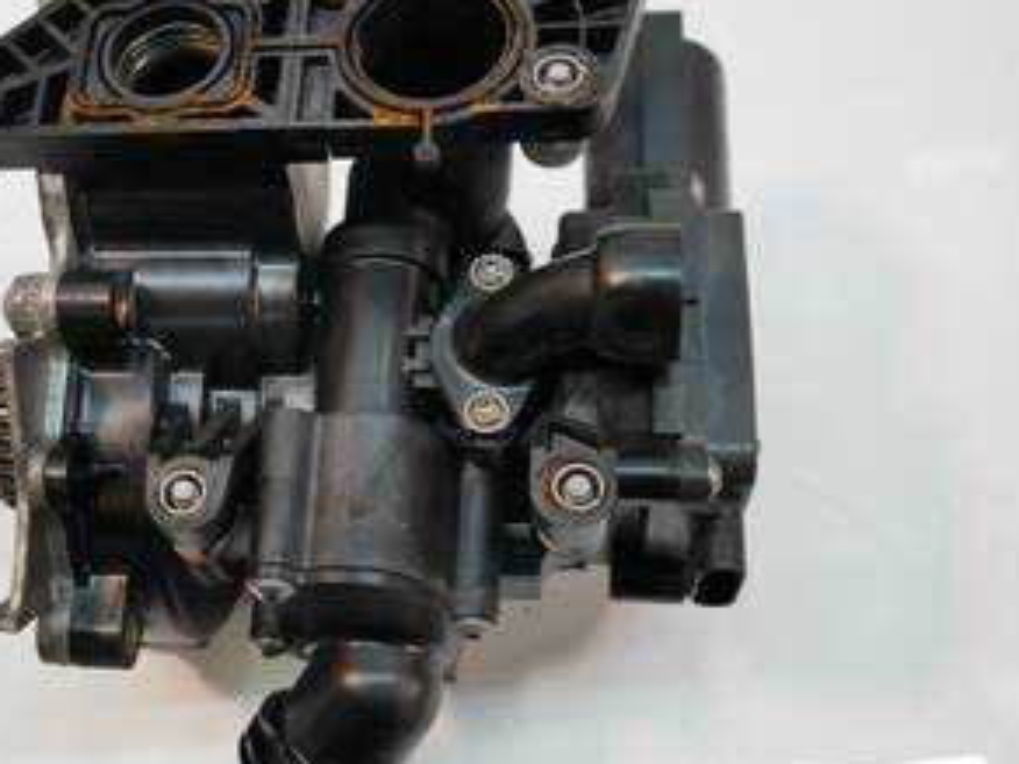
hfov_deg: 40.2
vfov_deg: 31.5
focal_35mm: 46
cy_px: 398
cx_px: 262
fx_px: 1354
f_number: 3.5
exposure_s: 1/60
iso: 200
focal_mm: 14
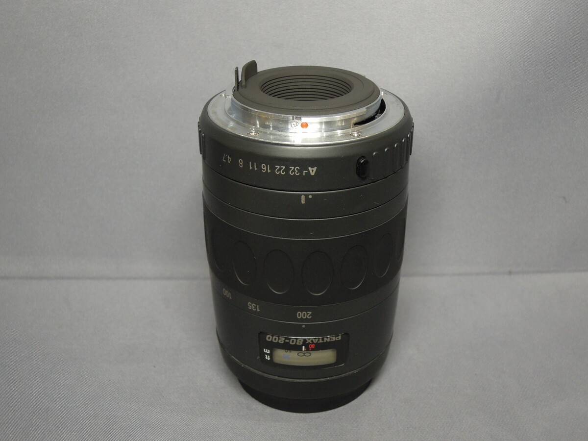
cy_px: 220
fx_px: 764
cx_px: 294
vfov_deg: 32.2
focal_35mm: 45
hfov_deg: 42.1
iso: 250
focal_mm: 8.1
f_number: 3.5
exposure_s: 1/50
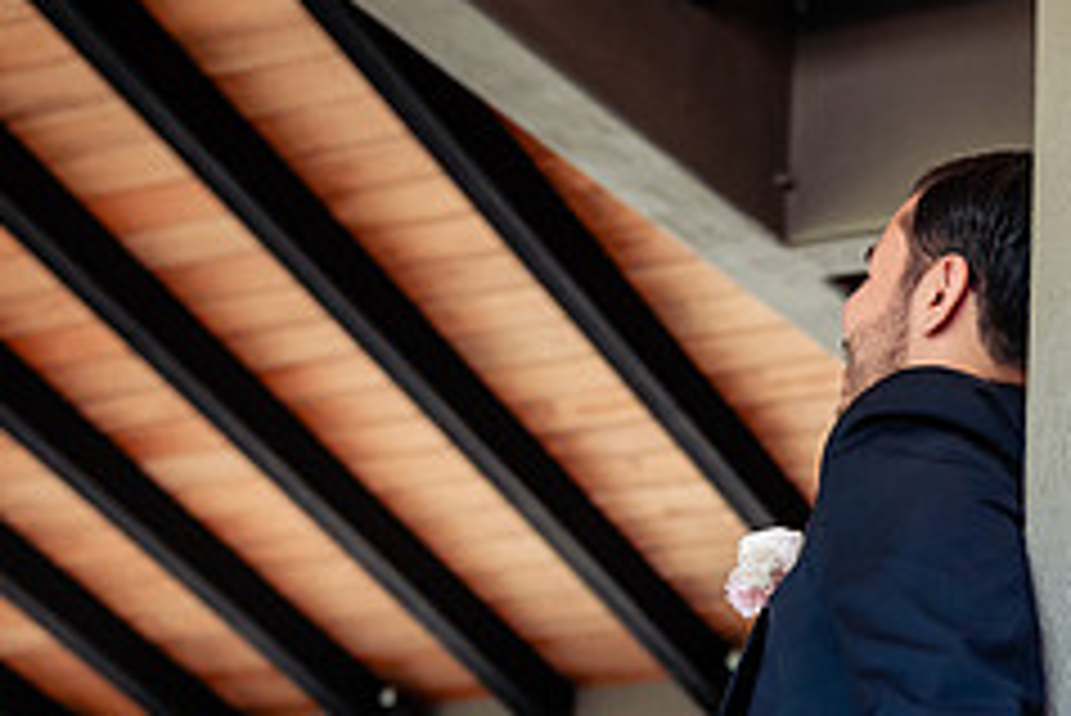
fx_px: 2977
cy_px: 615
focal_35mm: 100
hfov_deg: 19.7
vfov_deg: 13.6
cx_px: 1108
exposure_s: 1/250
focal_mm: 38
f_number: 3.5
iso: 500
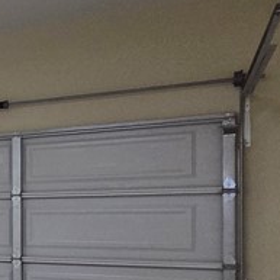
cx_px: -371
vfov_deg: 27.6
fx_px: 558
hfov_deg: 15.8
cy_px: 221
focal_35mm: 61
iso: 250
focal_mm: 2.2
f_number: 2.2
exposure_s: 1/120
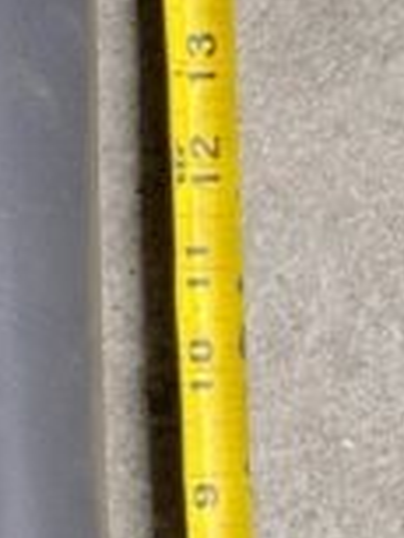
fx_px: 2113
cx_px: -502
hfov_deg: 9.8
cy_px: 359
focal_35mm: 136
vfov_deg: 14.5
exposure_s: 1/164
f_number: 1.6
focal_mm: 5.1
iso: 32
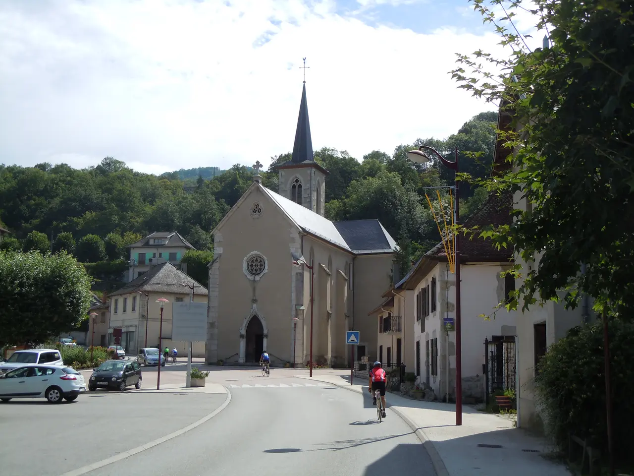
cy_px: 238
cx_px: 317
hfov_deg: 42.1
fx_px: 824
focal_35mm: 45
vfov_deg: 32.2
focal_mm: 8.1
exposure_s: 1/1000
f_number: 3.8
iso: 100
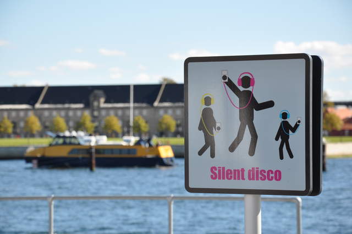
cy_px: 117
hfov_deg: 13.1
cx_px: 176
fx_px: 1538
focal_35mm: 158
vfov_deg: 8.7
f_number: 9
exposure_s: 1/320
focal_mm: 105
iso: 200
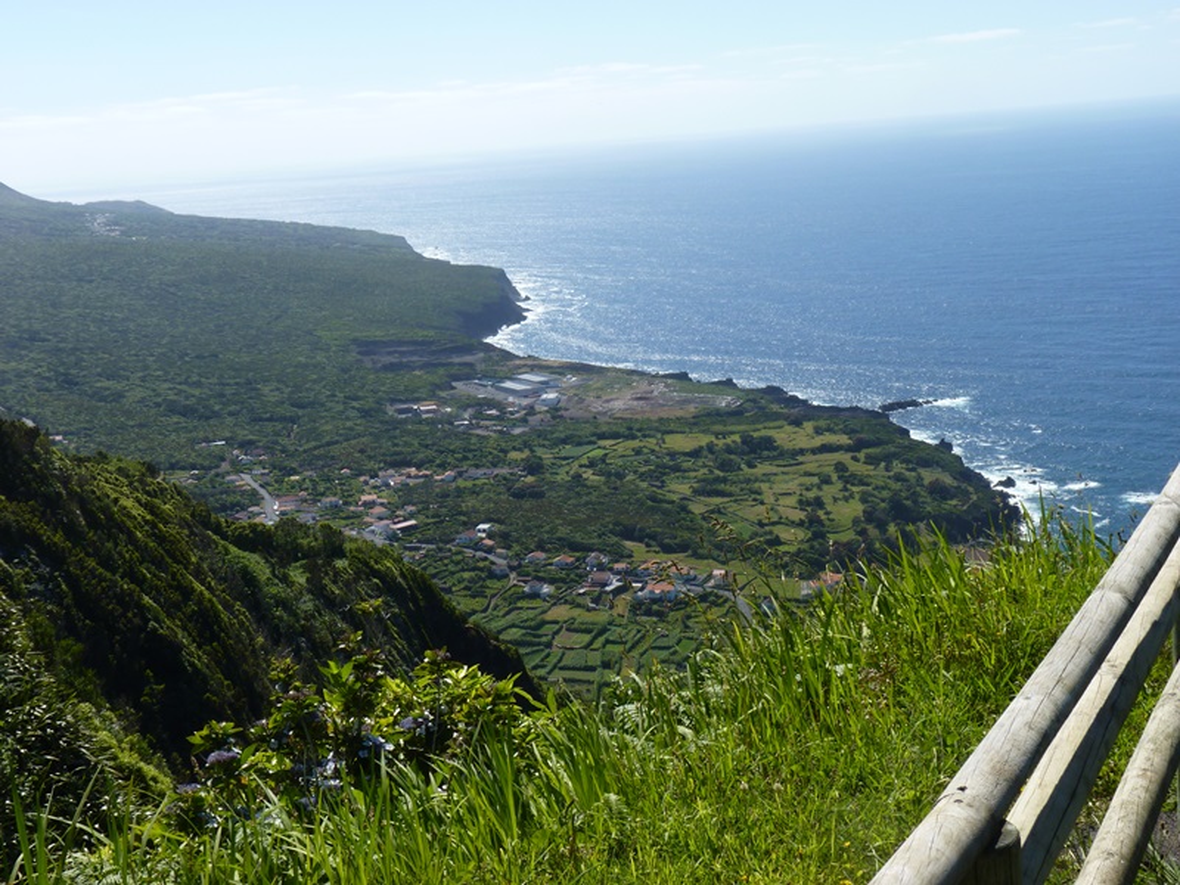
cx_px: 590
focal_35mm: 53
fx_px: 1807
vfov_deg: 27.5
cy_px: 442
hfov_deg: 36.2
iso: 80
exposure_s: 1/320
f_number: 5.6
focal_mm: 9.5
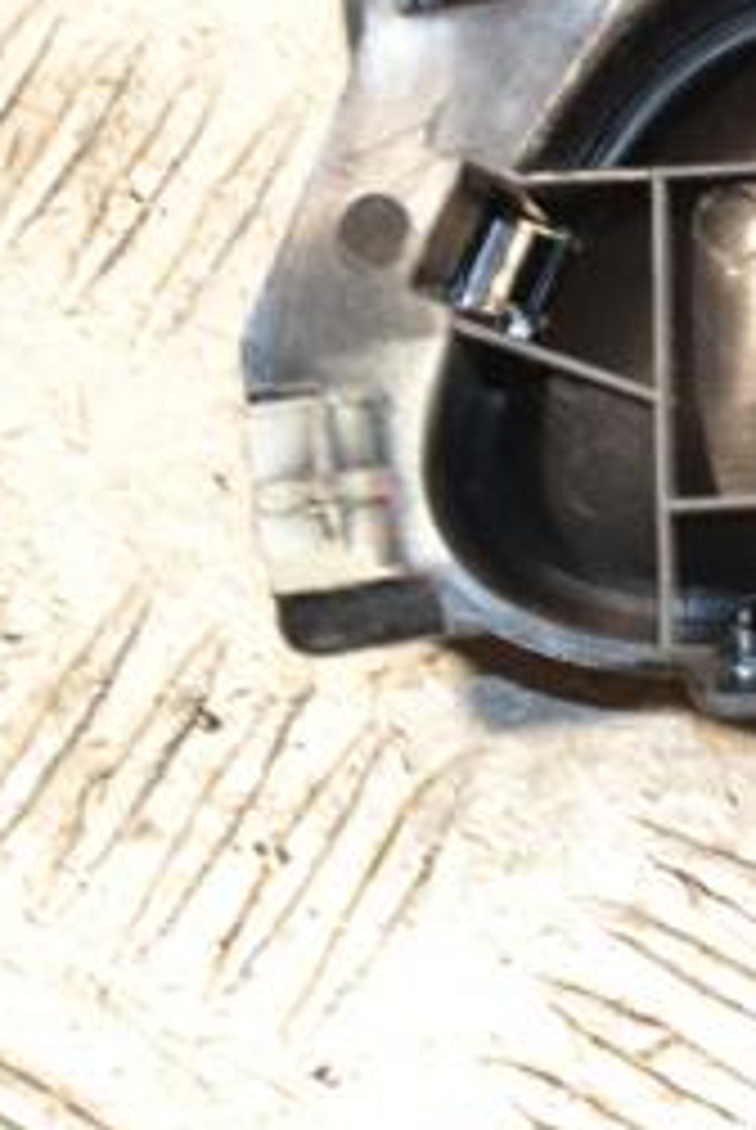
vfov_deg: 9.3
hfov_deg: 6.1
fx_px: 6973
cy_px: 419
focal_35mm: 222
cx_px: 1192
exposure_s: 1/60
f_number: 5.3
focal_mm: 62
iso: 800
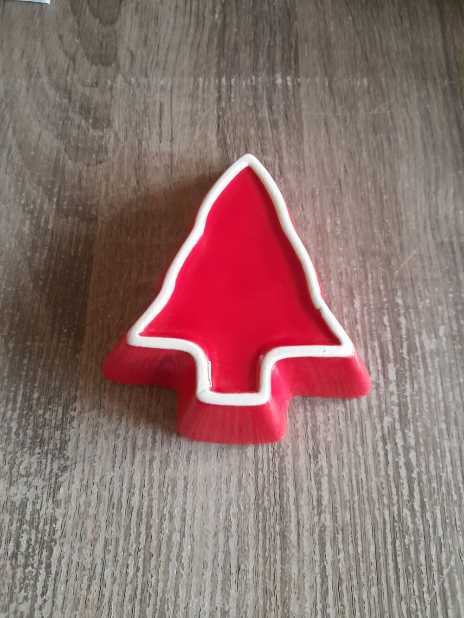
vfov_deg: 69.4
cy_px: 309
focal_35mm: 25
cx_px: 232
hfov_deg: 54.9
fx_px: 447
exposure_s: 1/20
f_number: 2
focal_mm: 4.6
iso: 1000
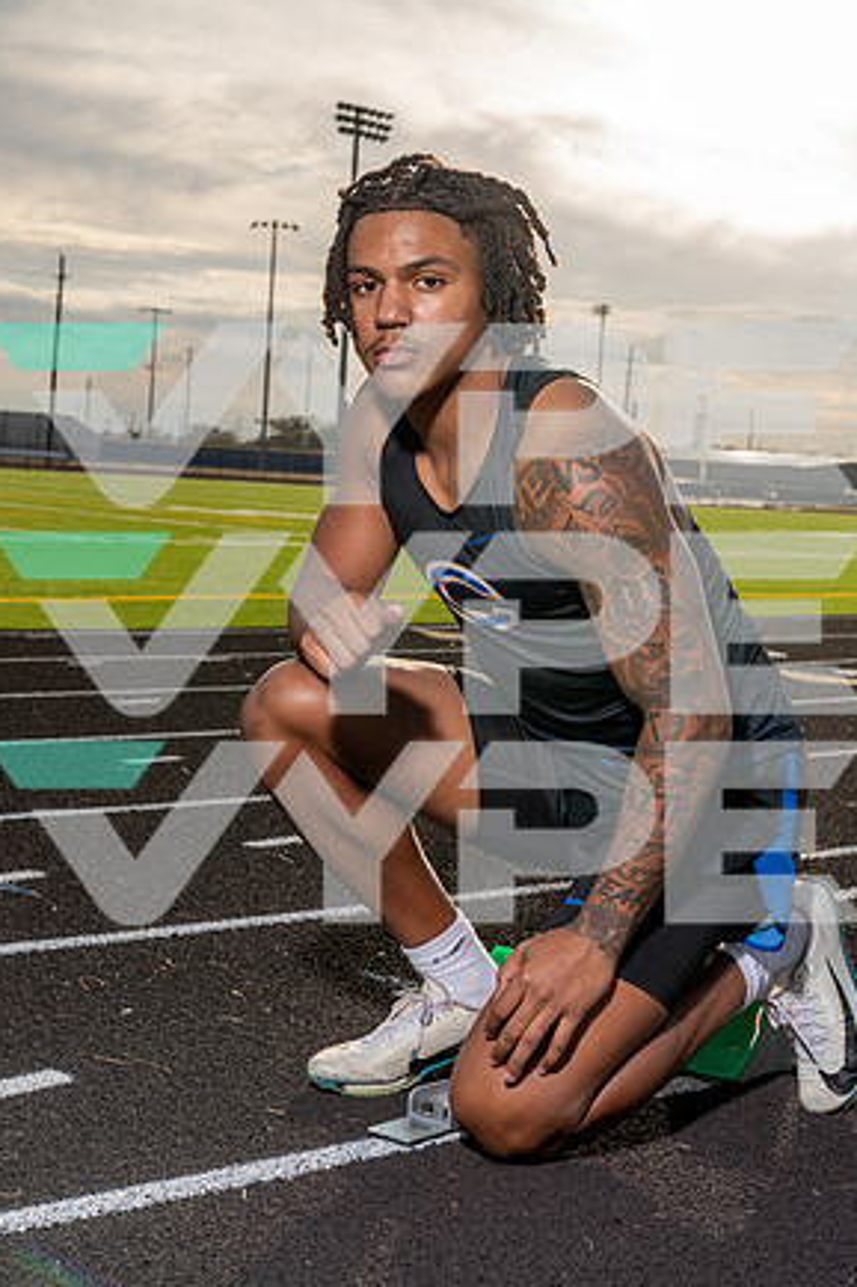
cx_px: 430
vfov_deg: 35.1
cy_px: 626
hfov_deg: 23.8
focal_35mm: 57
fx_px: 2037
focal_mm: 55
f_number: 10
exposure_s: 1/250
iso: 160
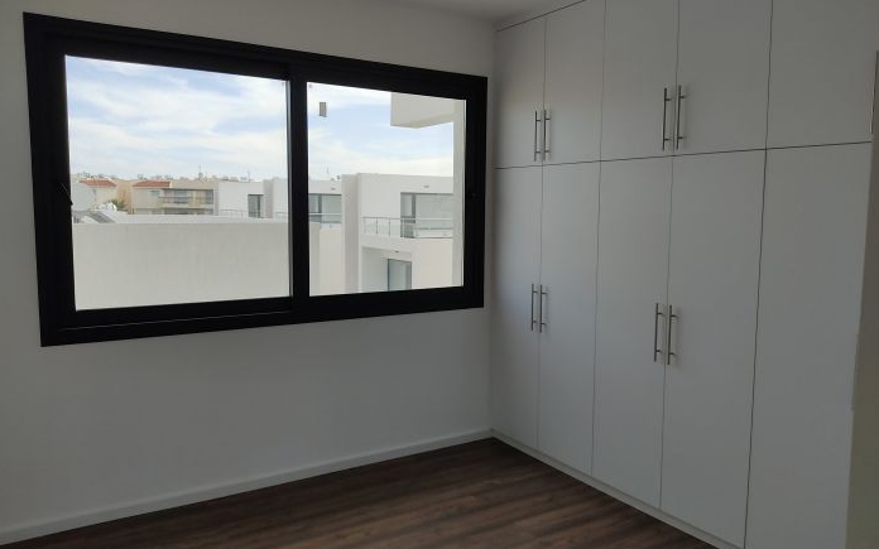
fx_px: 671
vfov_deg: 44.5
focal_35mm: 28
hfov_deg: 66.5
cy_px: 275
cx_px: 443
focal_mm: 4.74
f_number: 1.79
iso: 100
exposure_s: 1/644
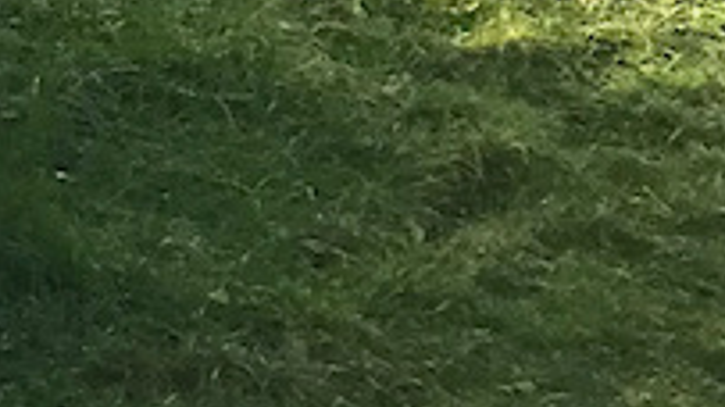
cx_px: -1211
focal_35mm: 180
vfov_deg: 6.3
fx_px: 3459
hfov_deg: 9.9
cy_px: -728
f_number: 1.8
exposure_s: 1/1473
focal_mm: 3.99
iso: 20
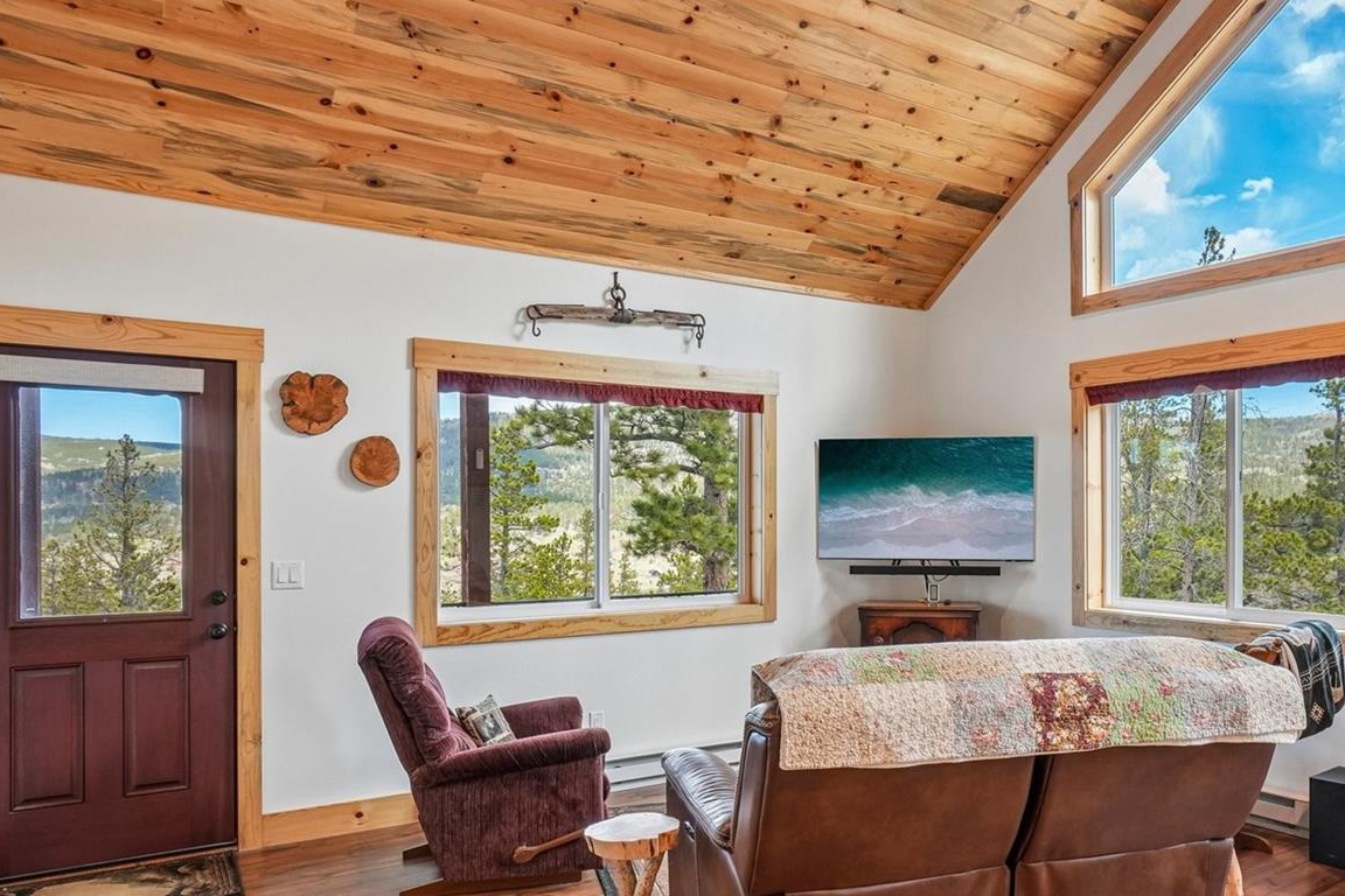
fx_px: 934
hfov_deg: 70.7
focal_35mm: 25
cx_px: 810
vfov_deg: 51.0
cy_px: 528
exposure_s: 1/50
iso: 400
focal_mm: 12
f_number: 8
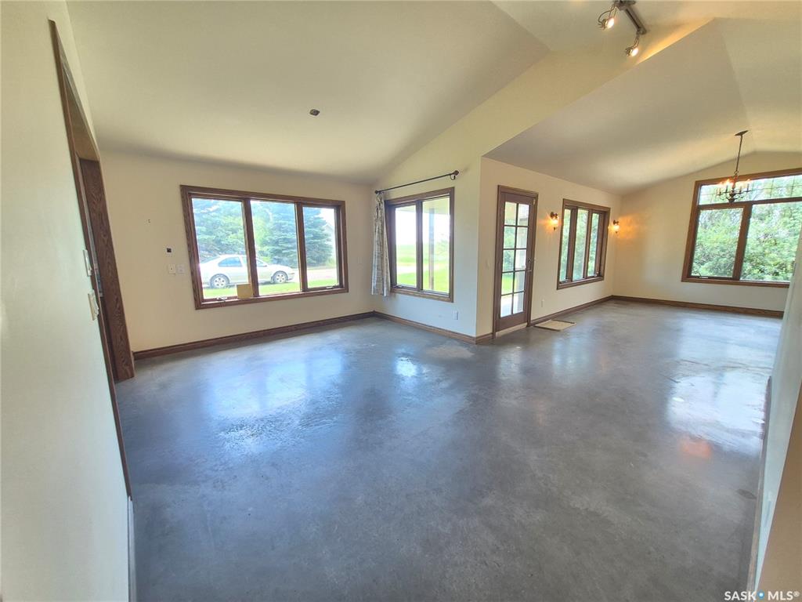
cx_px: 401
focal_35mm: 13
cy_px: 301
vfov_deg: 89.9
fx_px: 301
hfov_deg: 106.2
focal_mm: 1.74
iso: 125
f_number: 2.2
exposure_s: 1/60
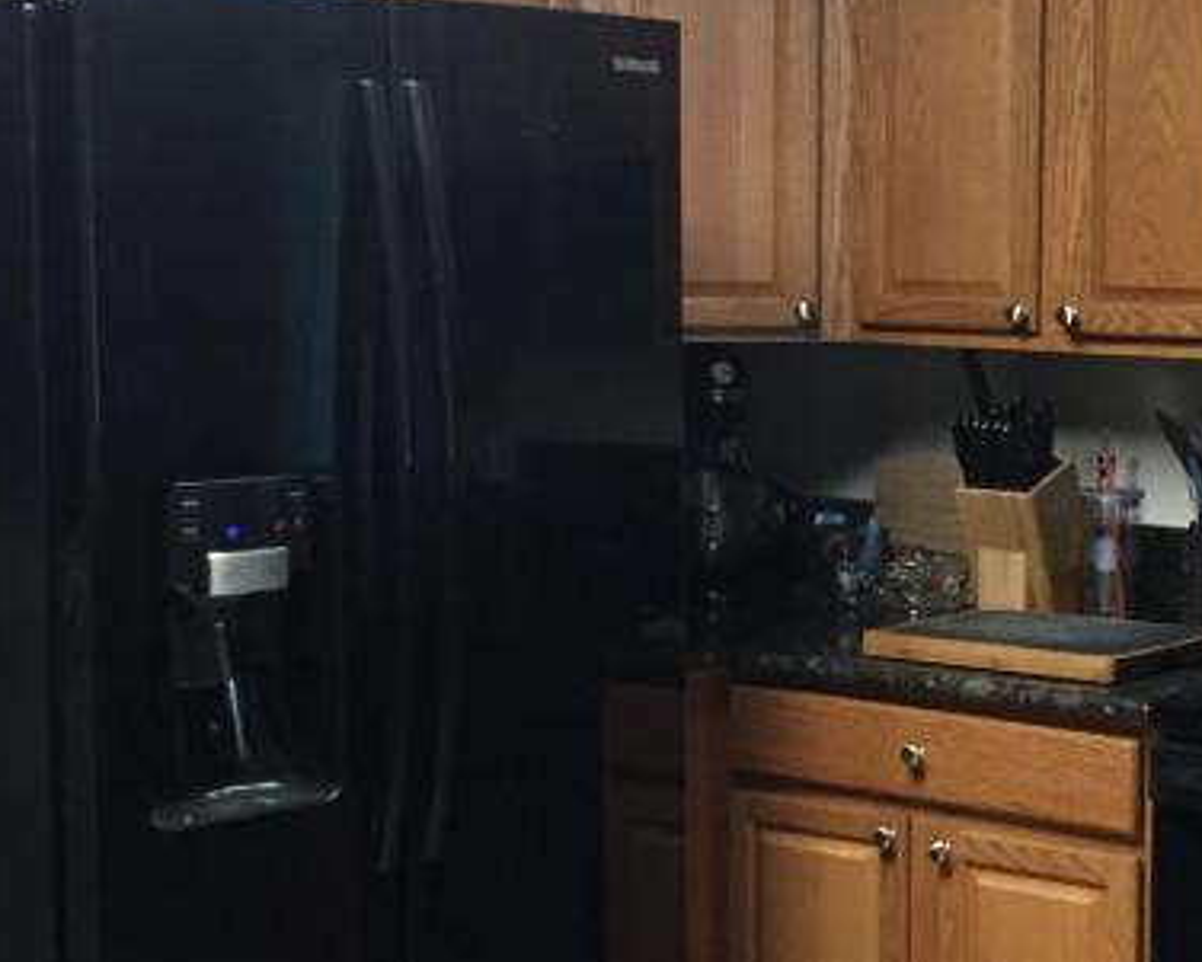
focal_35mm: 77
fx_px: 2740
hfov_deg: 24.5
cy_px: 524
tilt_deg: -5.7
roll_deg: -1.0
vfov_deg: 19.9
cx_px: 879
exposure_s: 1/17
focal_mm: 4.15
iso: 250
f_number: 2.2
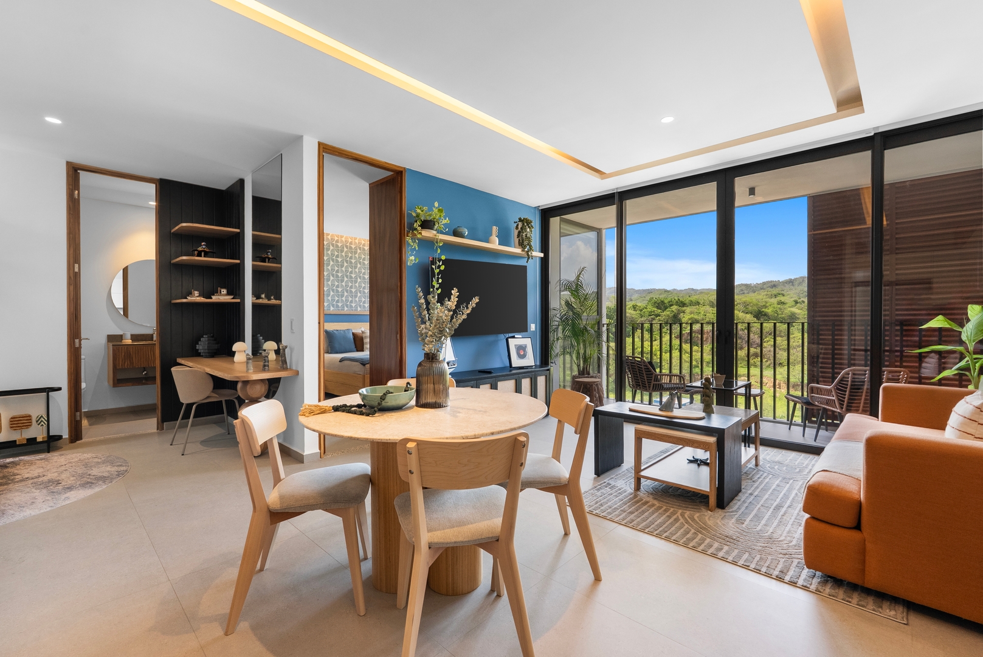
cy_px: 328
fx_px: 437
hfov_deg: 96.7
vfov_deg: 73.8
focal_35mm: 16
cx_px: 492
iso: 500
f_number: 9
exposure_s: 1/20
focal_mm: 16
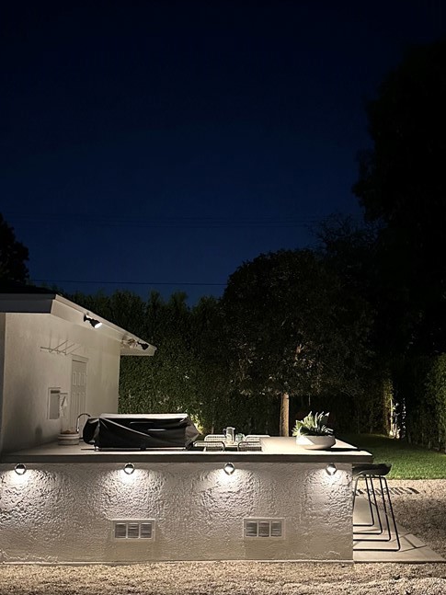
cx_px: 264
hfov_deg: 37.6
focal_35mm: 38
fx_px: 653
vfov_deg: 48.9
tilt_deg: +5.9
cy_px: 331
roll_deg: -0.7
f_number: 1.78
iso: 2500
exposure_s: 1/15
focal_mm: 6.86
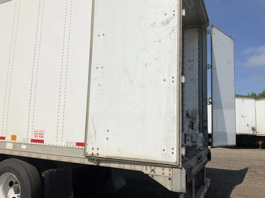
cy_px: 99
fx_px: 222
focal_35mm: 29
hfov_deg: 61.7
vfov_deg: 48.2
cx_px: 132
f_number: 1.8
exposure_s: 1/7407
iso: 25
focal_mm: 3
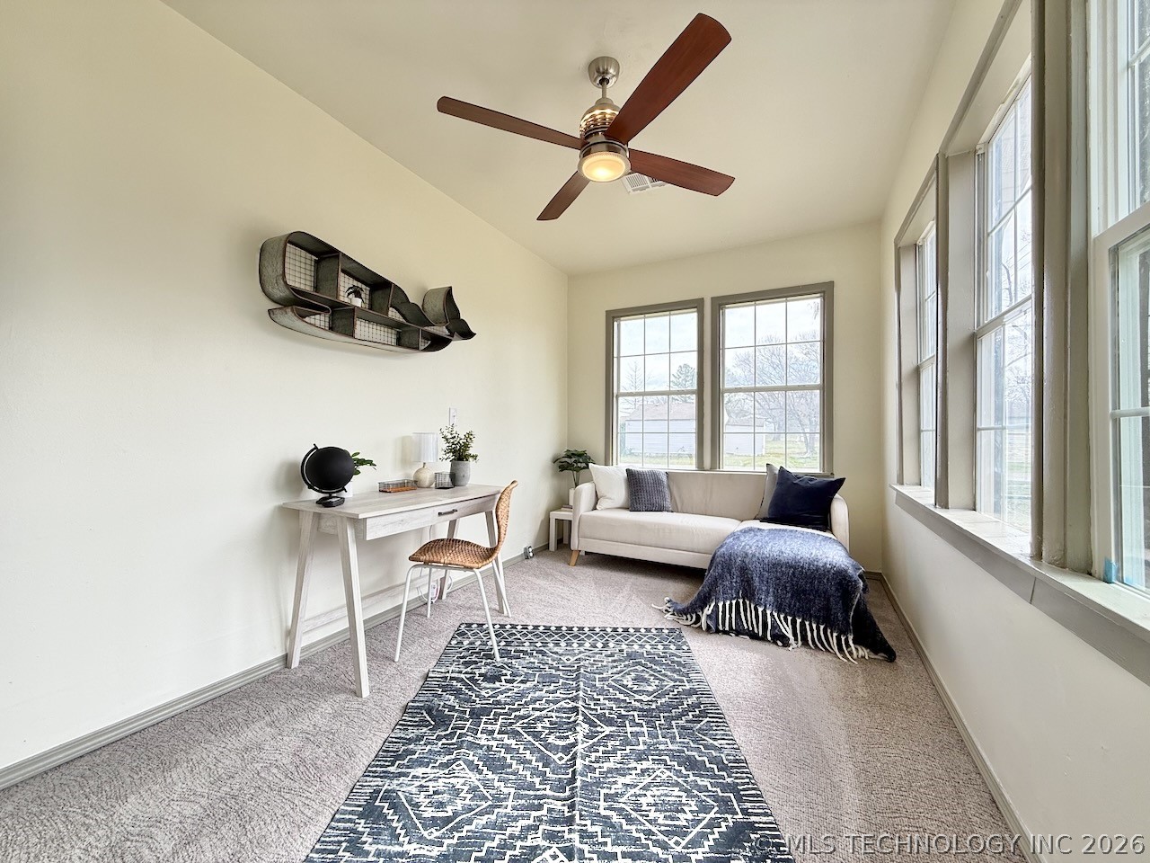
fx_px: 465
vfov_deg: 85.7
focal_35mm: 14
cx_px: 575
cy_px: 432
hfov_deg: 102.1
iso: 64
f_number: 2.2
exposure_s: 1/141
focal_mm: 2.22
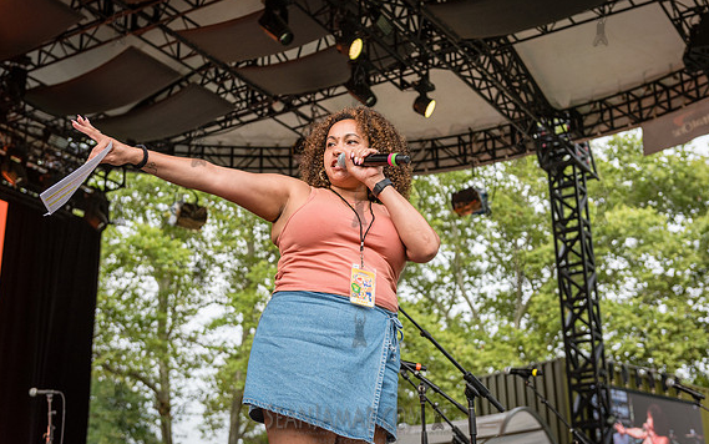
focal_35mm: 54
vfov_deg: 24.0
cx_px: 359
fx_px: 1044
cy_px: 205
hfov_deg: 37.5
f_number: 3.5
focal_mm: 52
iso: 500
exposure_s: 1/500
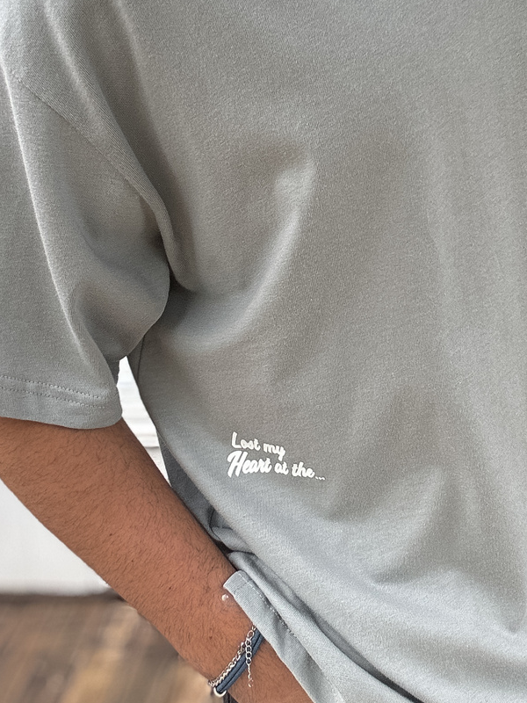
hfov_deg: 24.2
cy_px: 252
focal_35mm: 60
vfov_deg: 32.0
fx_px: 1218
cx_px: 387
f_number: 1.9
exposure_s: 1/120
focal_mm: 2.69
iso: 25
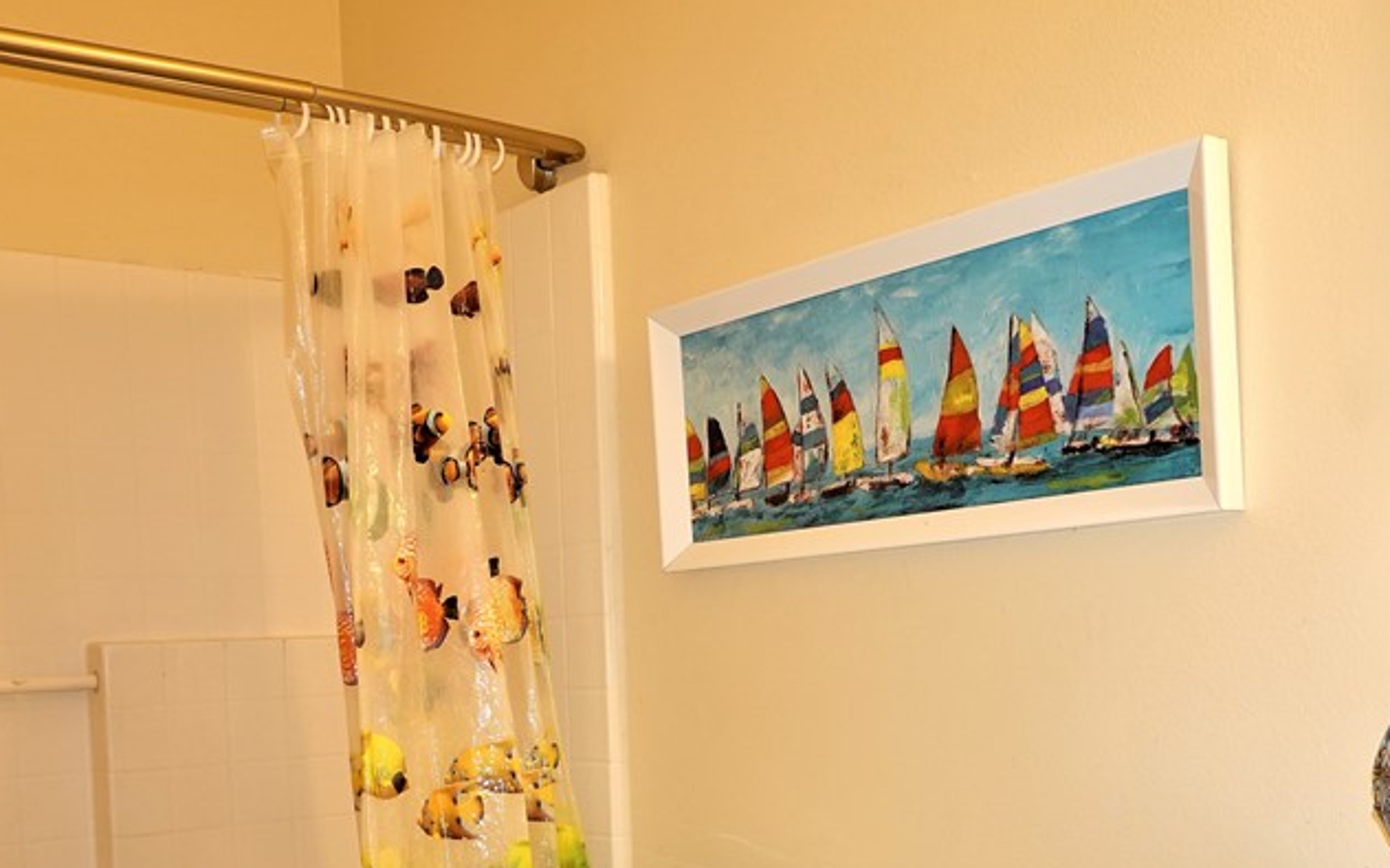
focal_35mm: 42
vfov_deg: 29.8
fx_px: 1591
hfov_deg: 47.2
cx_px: 746
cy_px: 705
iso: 320
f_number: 2.8
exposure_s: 1/30
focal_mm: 9
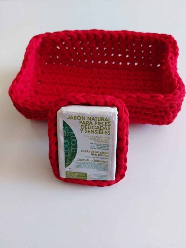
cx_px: 93
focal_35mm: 24
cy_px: 124
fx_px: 172
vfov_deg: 71.6
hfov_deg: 56.8
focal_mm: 5.23
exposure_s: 1/50
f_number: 1.8
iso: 400
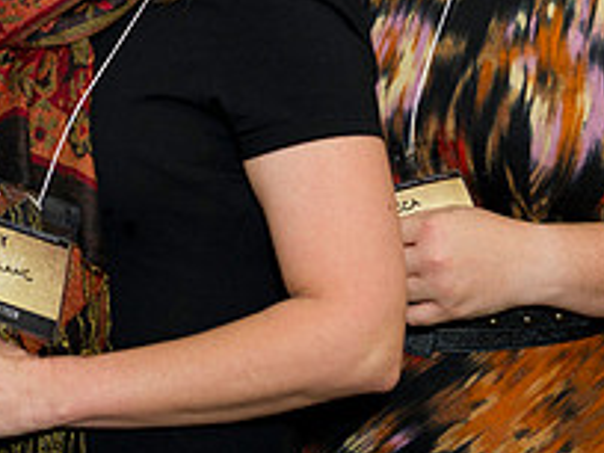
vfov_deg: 9.6
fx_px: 2670
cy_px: -27
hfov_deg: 12.8
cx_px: 9
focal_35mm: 153
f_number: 3.5
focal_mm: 56
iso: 800
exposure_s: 1/125
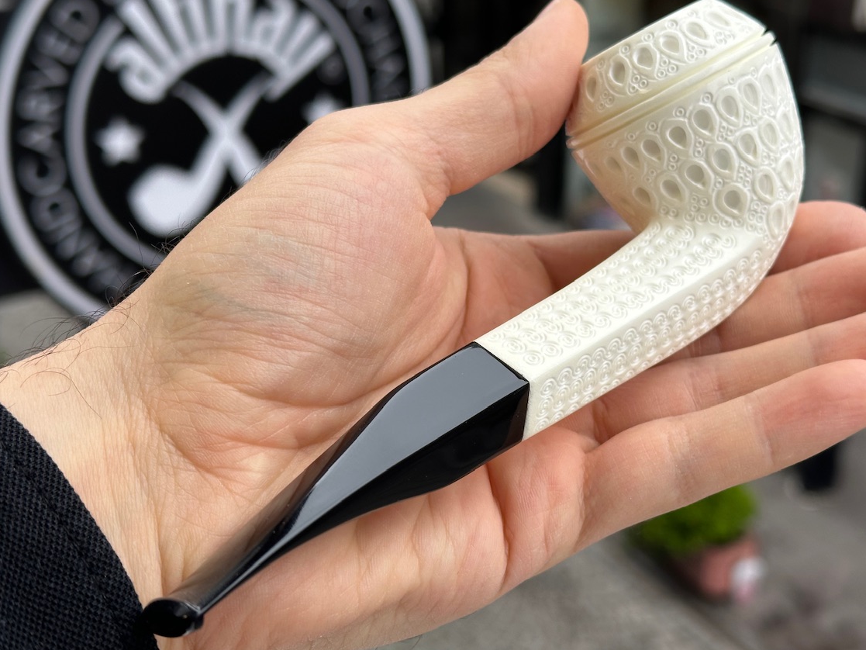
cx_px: 471
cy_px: 309
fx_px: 1376
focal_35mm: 55
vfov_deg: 26.6
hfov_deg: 34.9
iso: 64
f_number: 1.78
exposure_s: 1/396
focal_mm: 6.86
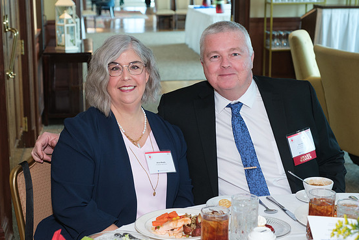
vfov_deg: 21.6
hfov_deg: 31.9
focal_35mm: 63
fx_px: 629
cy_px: 119
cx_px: 171
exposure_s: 1/125
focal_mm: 40.1
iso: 1000
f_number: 4
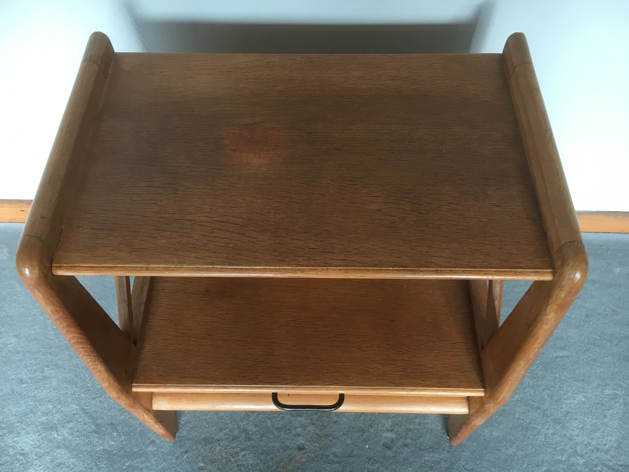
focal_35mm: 29
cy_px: 236
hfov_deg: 61.7
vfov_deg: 48.2
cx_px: 314
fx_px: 527
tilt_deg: -59.8
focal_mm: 4.15
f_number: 2.2
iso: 40
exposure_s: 1/33
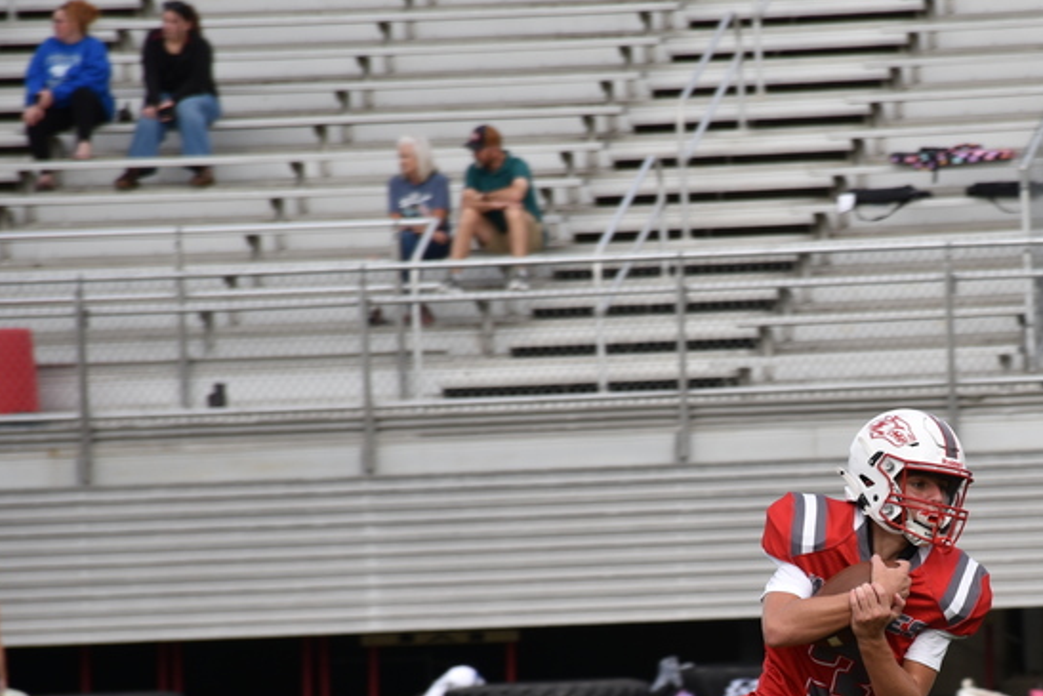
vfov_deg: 3.5
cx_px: 902
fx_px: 11388
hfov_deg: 5.2
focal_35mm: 393
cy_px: 592
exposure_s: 1/200
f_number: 5.6
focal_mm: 140
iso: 100
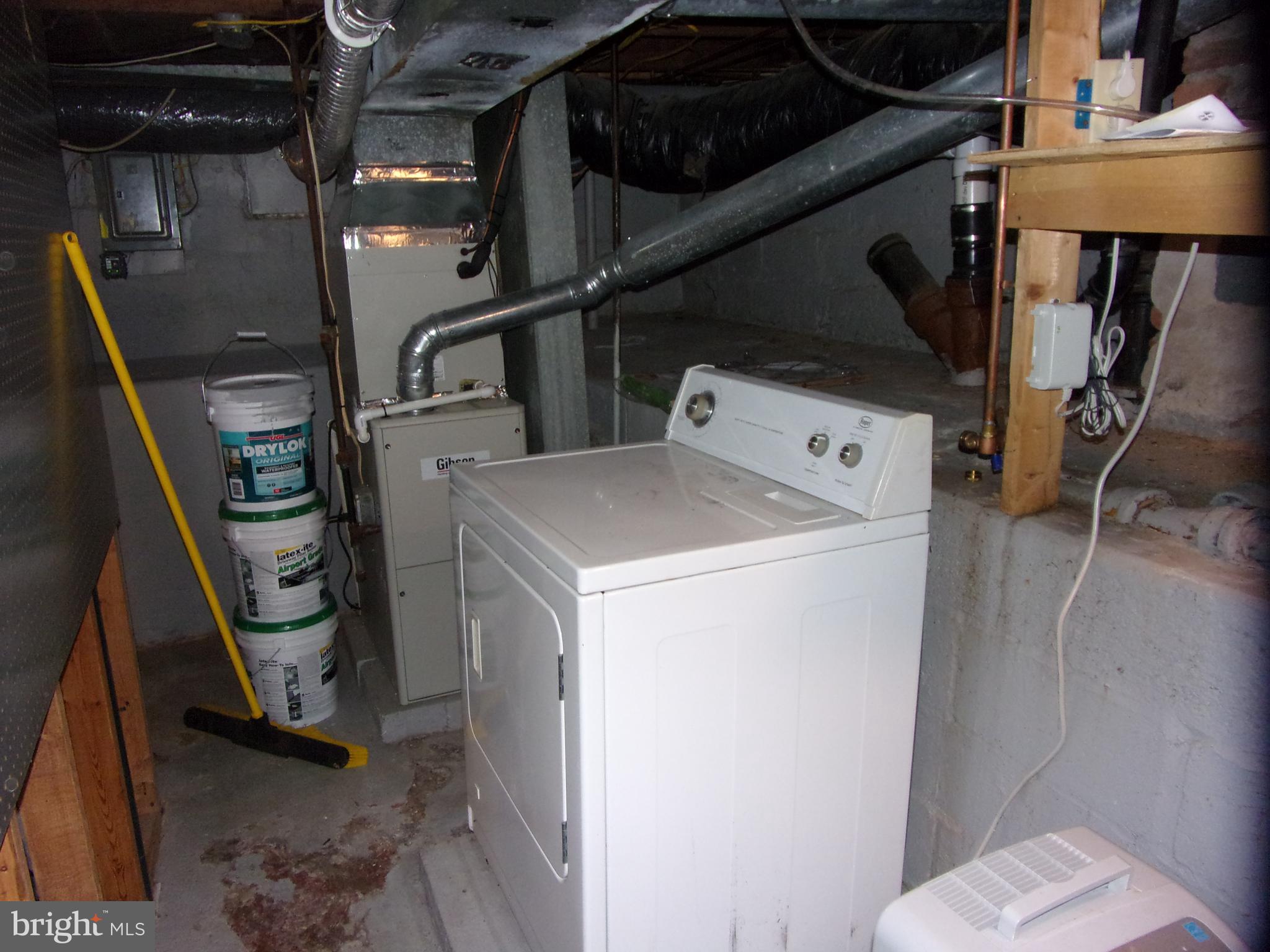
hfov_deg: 71.6
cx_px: 635
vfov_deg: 56.8
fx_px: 881
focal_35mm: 24
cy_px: 476
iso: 200
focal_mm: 4.3
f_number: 3.3
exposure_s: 1/34
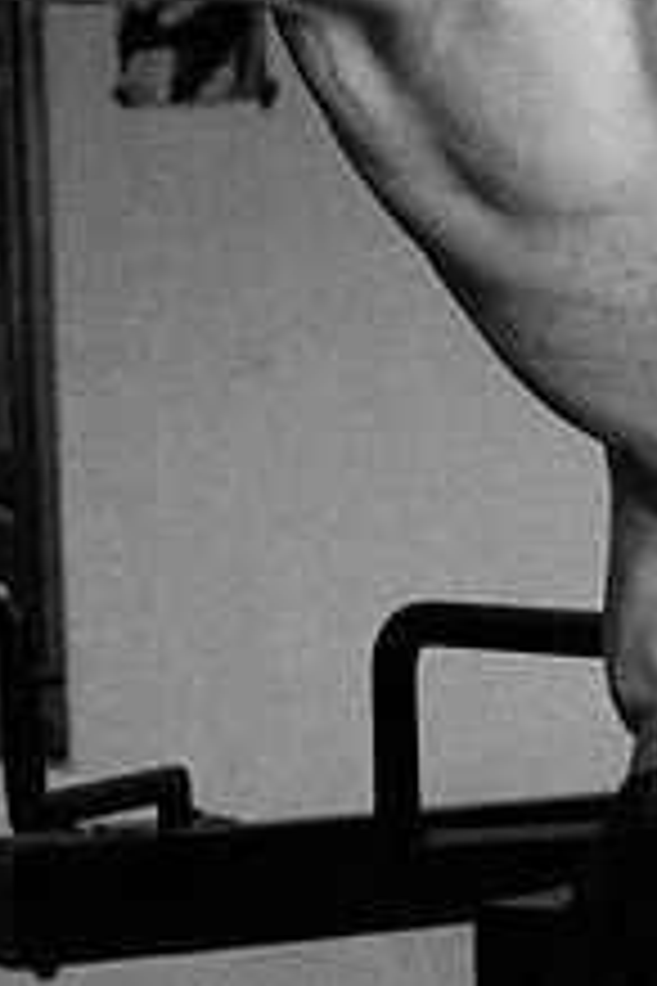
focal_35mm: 168
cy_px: 1063
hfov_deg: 8.0
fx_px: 4599
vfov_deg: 12.1
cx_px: 950
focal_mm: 34
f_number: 3.5
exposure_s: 1/250
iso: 4500
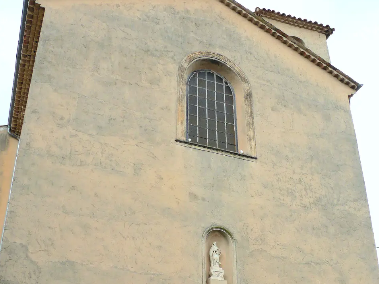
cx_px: 189
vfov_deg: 30.3
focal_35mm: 47
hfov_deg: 40.4
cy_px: 218
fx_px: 515
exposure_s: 1/200
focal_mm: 7.4
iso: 100
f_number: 4
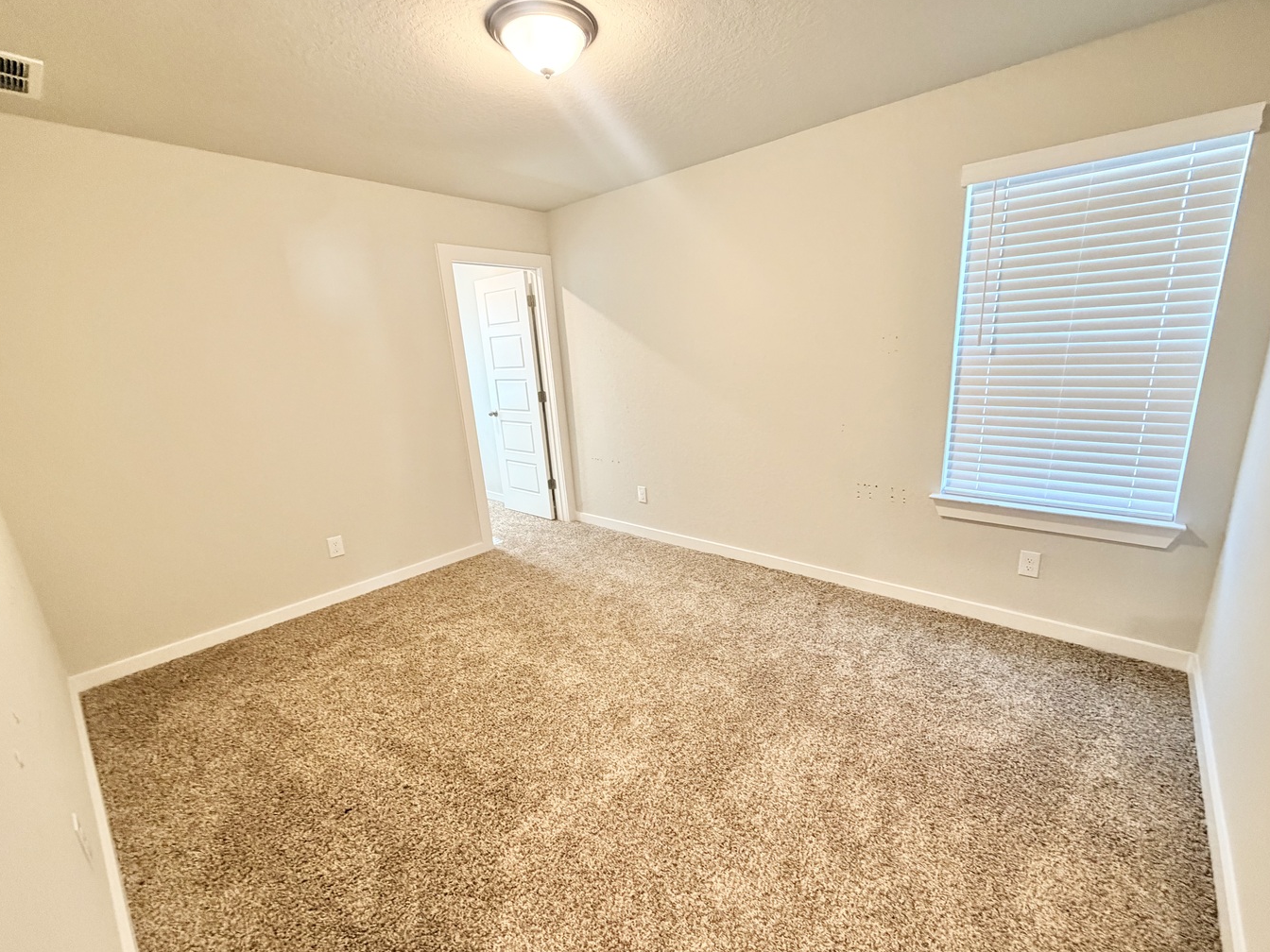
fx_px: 550
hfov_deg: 98.1
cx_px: 674
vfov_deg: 81.7
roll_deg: +3.3
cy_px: 497
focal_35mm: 15
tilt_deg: -16.4
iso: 400
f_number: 2.2
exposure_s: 1/60
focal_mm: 2.22
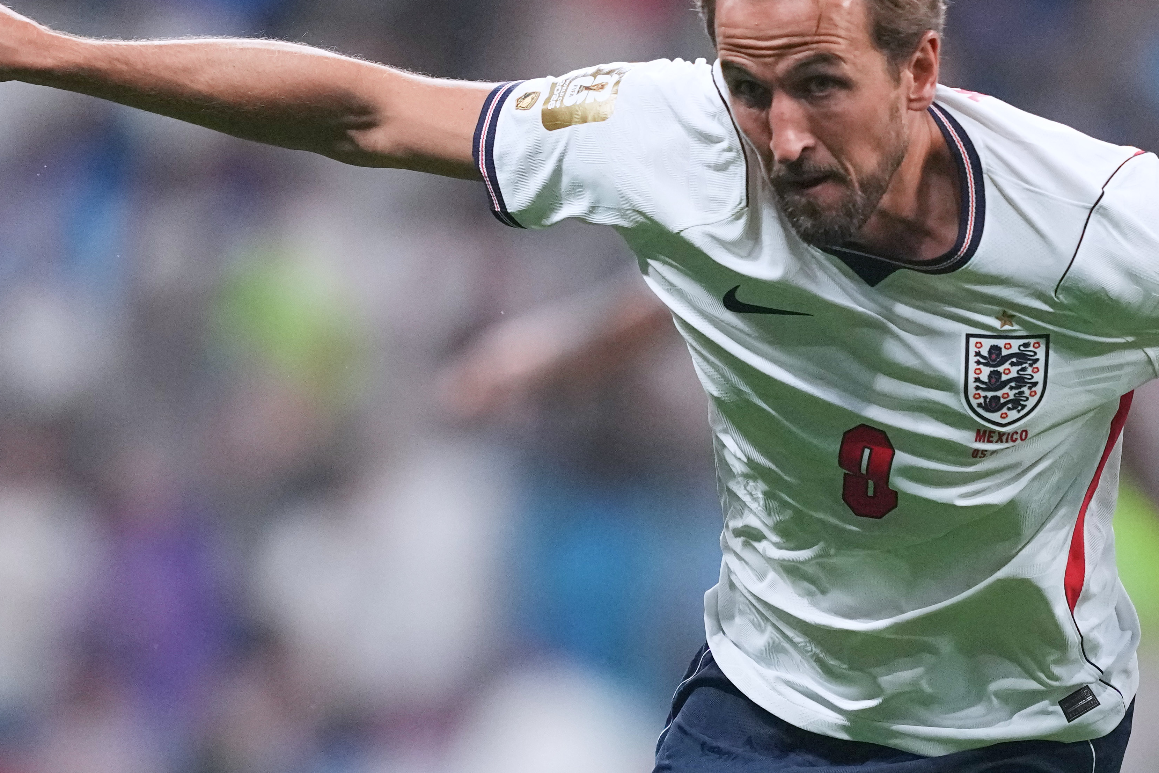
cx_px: 828
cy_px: 812
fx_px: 32902
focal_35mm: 1022
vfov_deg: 1.3
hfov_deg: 2.0
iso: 4000
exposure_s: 1/2500
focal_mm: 400
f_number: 3.2
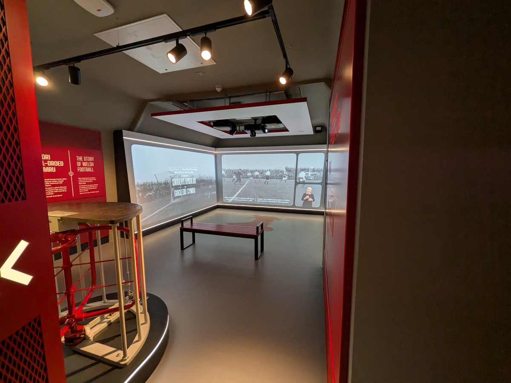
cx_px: 256
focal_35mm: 14
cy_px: 192
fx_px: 207
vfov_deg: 85.7
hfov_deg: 102.1
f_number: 2.2
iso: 232
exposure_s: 1/50
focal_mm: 1.85
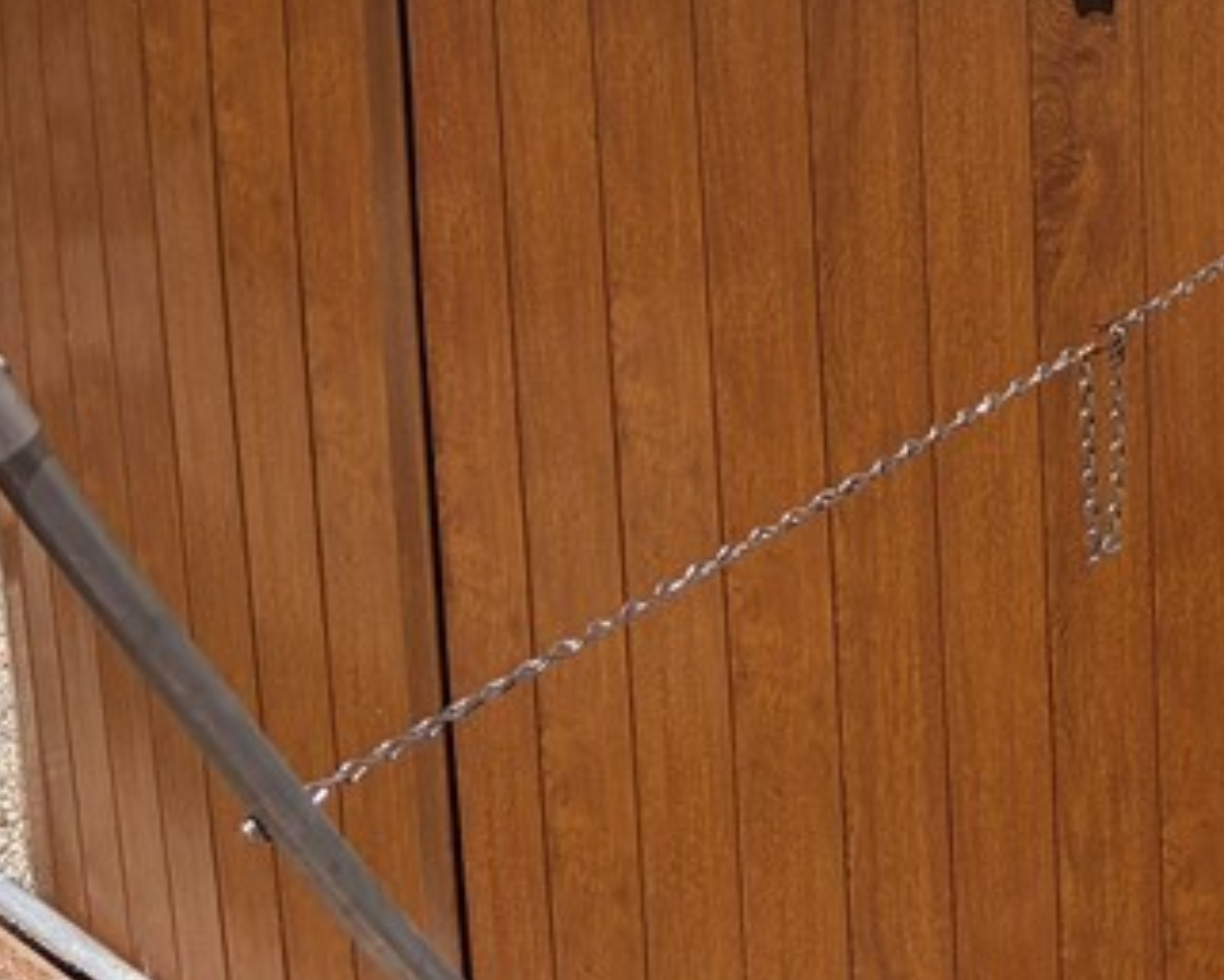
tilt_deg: -11.9
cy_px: -389
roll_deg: +0.5
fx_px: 2935
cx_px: 1617
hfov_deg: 21.2
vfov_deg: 17.5
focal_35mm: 81
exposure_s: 1/6329
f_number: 1.6
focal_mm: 5.96
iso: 50
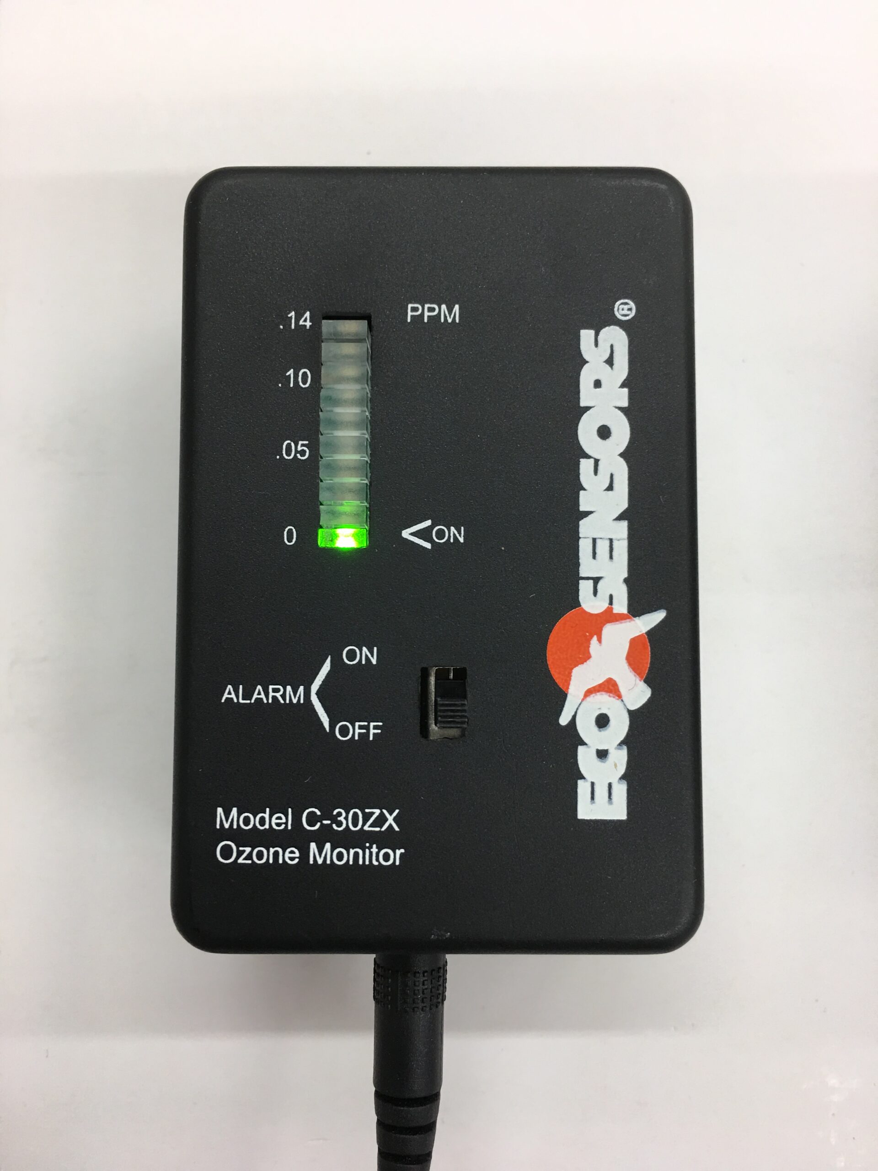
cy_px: 586
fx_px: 981
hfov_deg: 48.2
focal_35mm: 29
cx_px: 439
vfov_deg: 61.7
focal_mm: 4.15
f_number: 2.2
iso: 40
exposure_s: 1/30
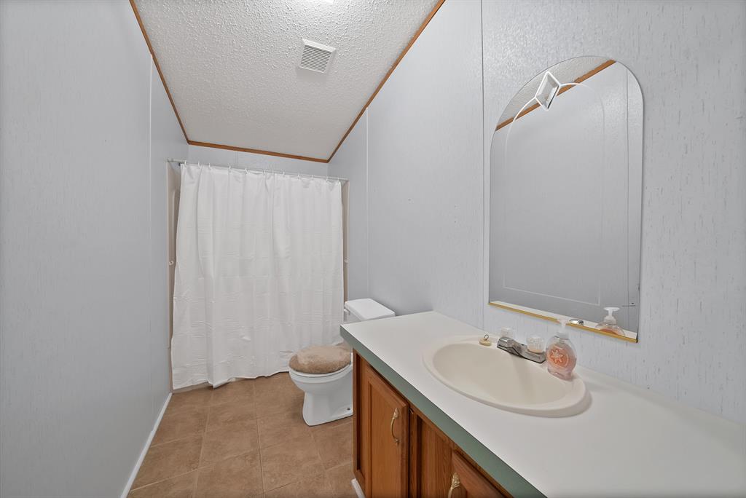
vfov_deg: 90.1
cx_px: 373
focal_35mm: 12
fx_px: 249
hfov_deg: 112.6
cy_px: 249
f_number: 8
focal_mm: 12
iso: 640
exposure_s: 1/5
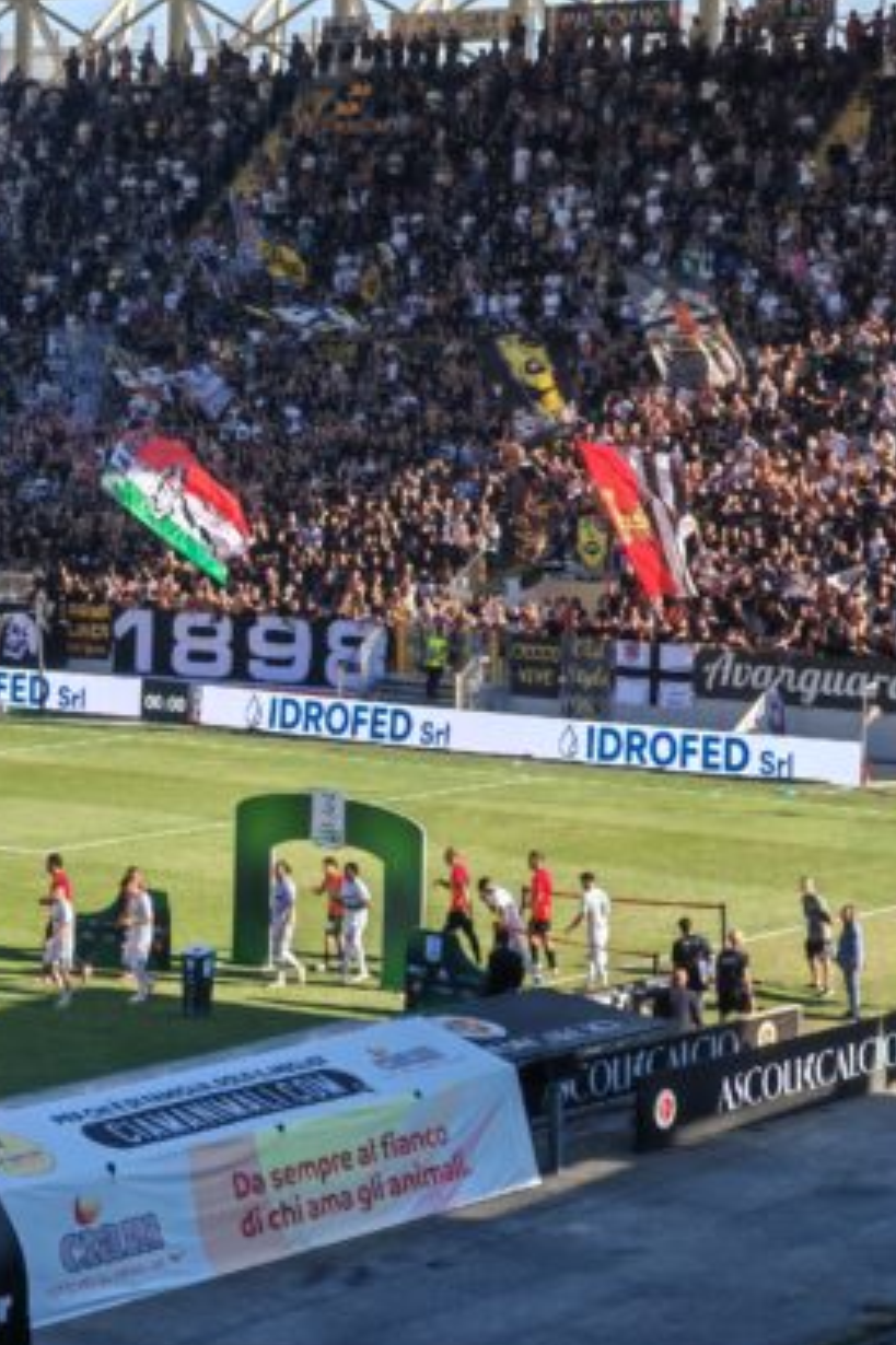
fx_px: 4185
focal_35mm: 112
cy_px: 607
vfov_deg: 18.3
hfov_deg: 12.1
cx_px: -46
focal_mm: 8.67
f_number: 2.4
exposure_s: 1/440
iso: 50
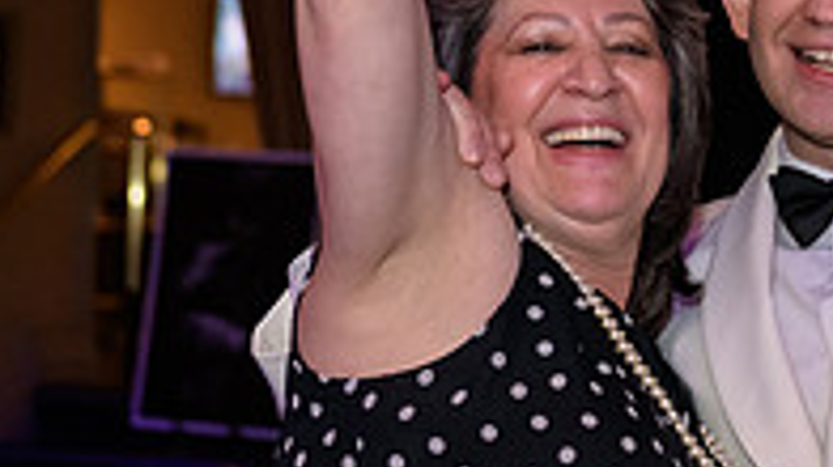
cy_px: 53
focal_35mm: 149
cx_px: 667
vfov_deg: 8.1
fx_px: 3289
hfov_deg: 14.4
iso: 1600
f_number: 3.2
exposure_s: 1/125
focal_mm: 48
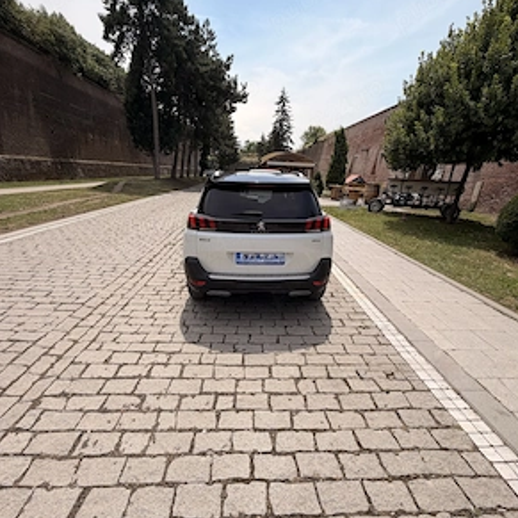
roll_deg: -1.1
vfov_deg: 83.6
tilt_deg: -21.5
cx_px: 263
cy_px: 288
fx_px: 288
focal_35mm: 17
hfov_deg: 84.0
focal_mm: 2.22
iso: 20
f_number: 2.2
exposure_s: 1/1001
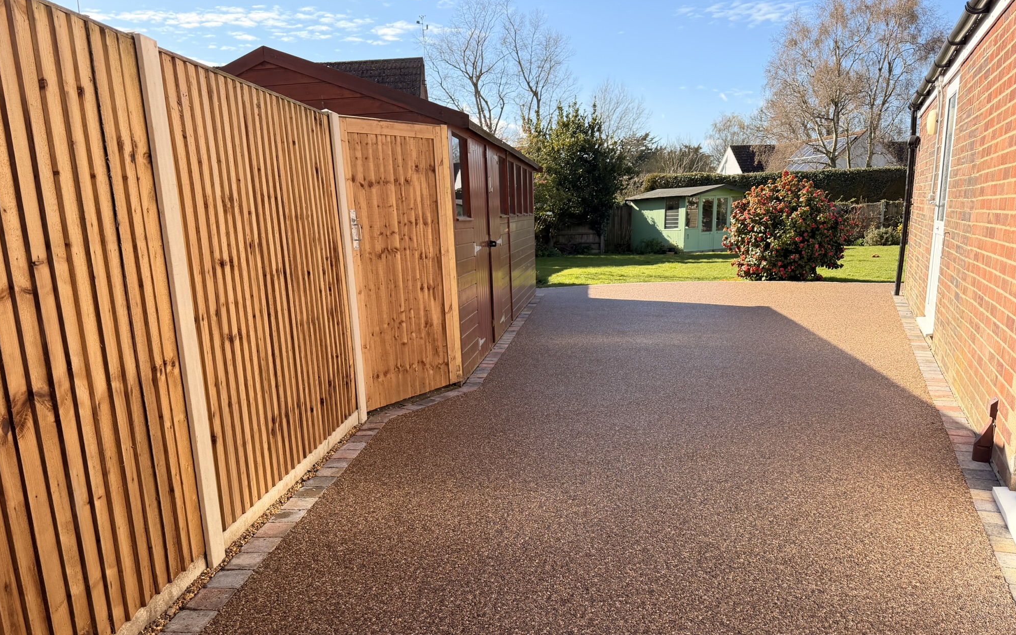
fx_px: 720
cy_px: 383
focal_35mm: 26
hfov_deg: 70.4
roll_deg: +2.8
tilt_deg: -12.0
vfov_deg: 47.3
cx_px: 500
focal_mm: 6.76
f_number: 1.78
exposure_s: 1/1812
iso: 100
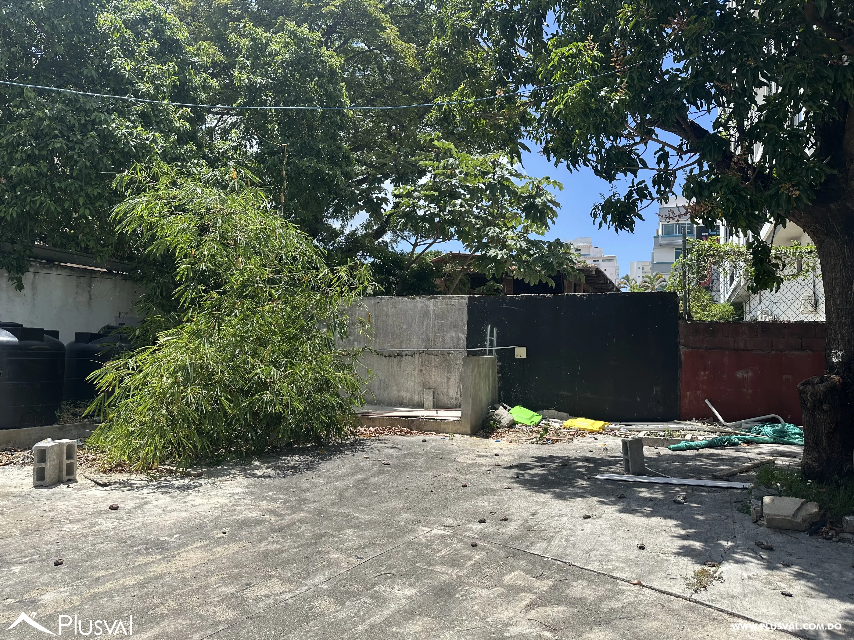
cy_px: 320
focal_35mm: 24
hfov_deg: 71.6
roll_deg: -1.2
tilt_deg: +4.2
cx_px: 427
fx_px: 592
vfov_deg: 56.8
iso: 80
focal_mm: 6.86
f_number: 1.78
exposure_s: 1/2591
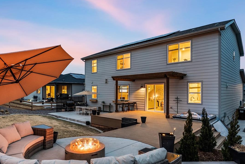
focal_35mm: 24
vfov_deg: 52.9
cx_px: 113
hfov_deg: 73.6
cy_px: 96
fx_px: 163
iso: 640
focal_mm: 16
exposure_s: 1/1.25
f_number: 8
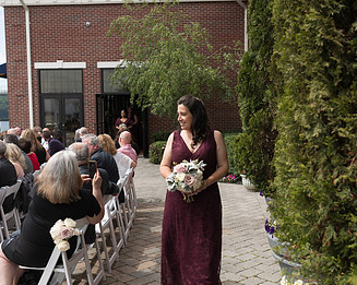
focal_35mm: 45
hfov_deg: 41.2
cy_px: 162
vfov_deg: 33.3
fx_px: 475
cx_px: 192
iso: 64
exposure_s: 1/800
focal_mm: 27
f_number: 2.8
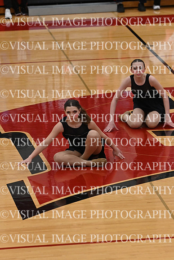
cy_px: 130
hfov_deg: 6.5
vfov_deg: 9.8
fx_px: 1521
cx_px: 87
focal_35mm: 210
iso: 5000
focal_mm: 140
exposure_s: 1/400
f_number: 4
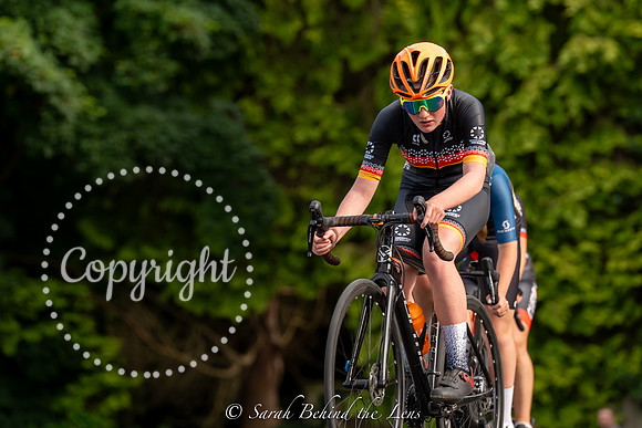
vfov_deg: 5.8
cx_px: 388
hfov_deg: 8.6
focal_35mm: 238
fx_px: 4250
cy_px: 169
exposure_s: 1/640
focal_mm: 197
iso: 250
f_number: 4.5
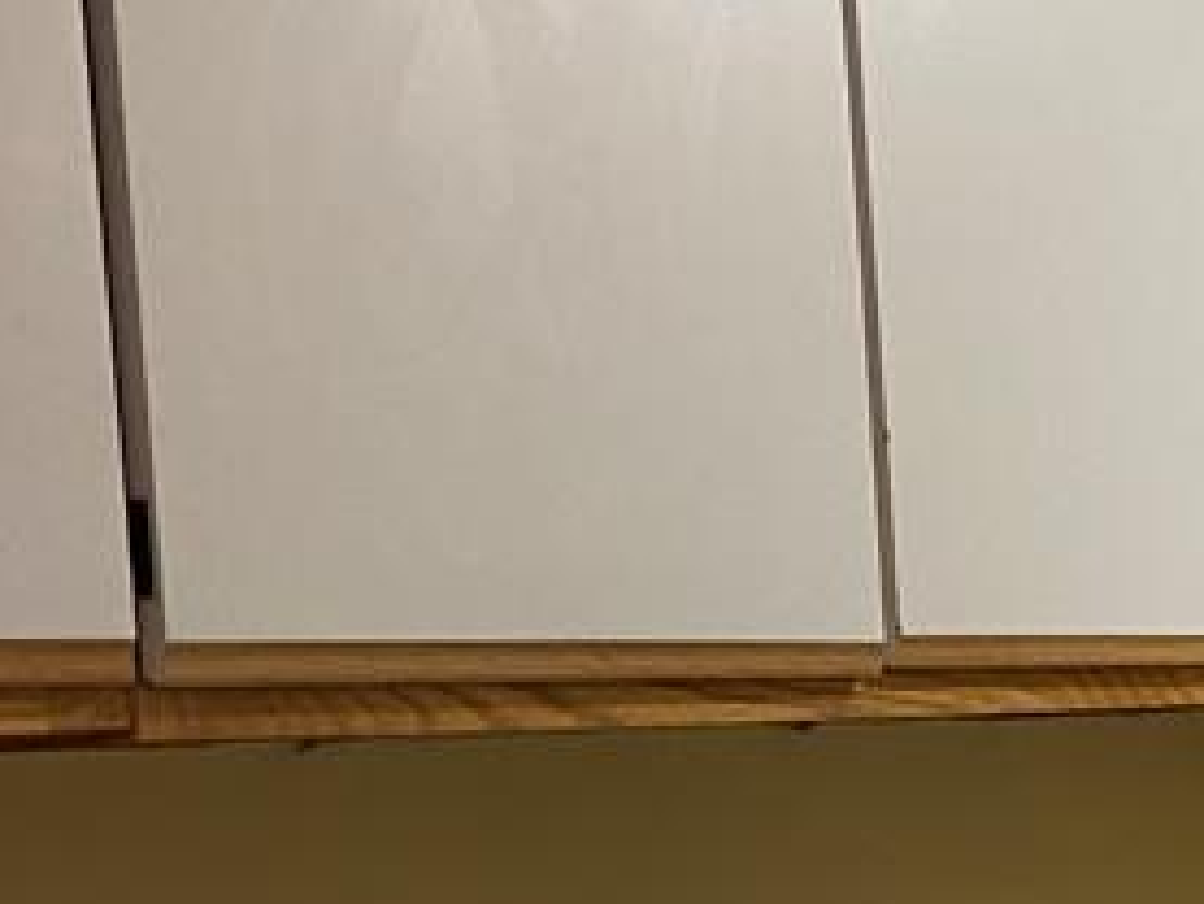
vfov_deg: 15.1
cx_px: 1452
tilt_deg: -3.4
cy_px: 900
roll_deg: +3.8
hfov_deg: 19.2
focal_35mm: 96
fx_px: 3340
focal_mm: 4.25
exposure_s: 1/60
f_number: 1.8
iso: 200
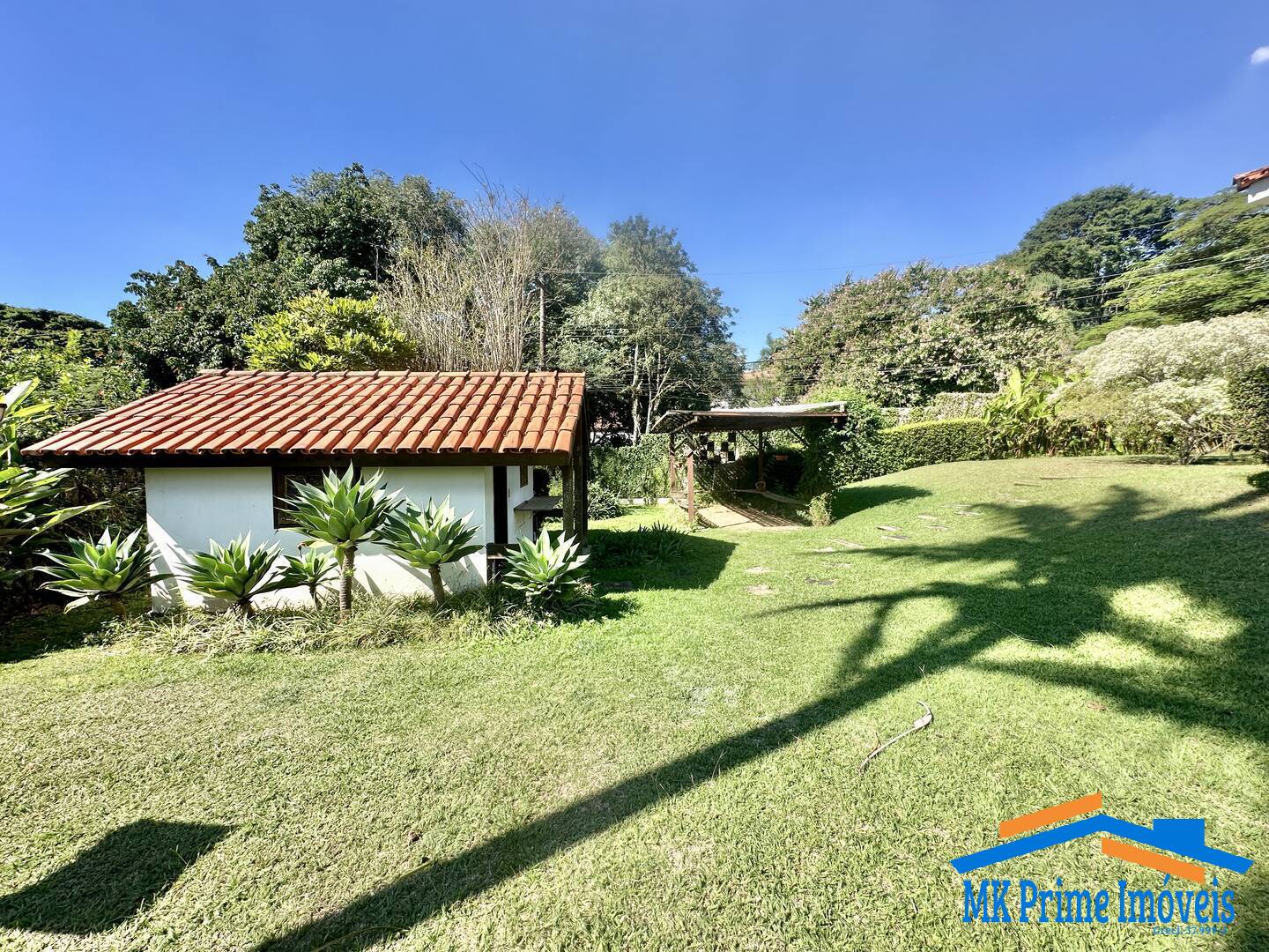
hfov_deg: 102.1
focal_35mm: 14
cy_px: 476
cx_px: 634
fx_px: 513
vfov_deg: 85.7
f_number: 2.2
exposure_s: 1/801
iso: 50
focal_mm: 2.22
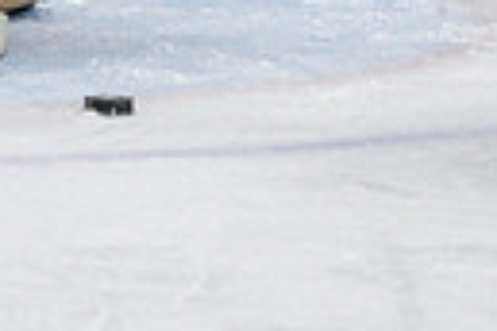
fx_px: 9456
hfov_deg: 3.0
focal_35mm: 685
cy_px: -418
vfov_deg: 2.0
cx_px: -40
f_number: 3.2
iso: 2000
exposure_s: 1/640
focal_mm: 100
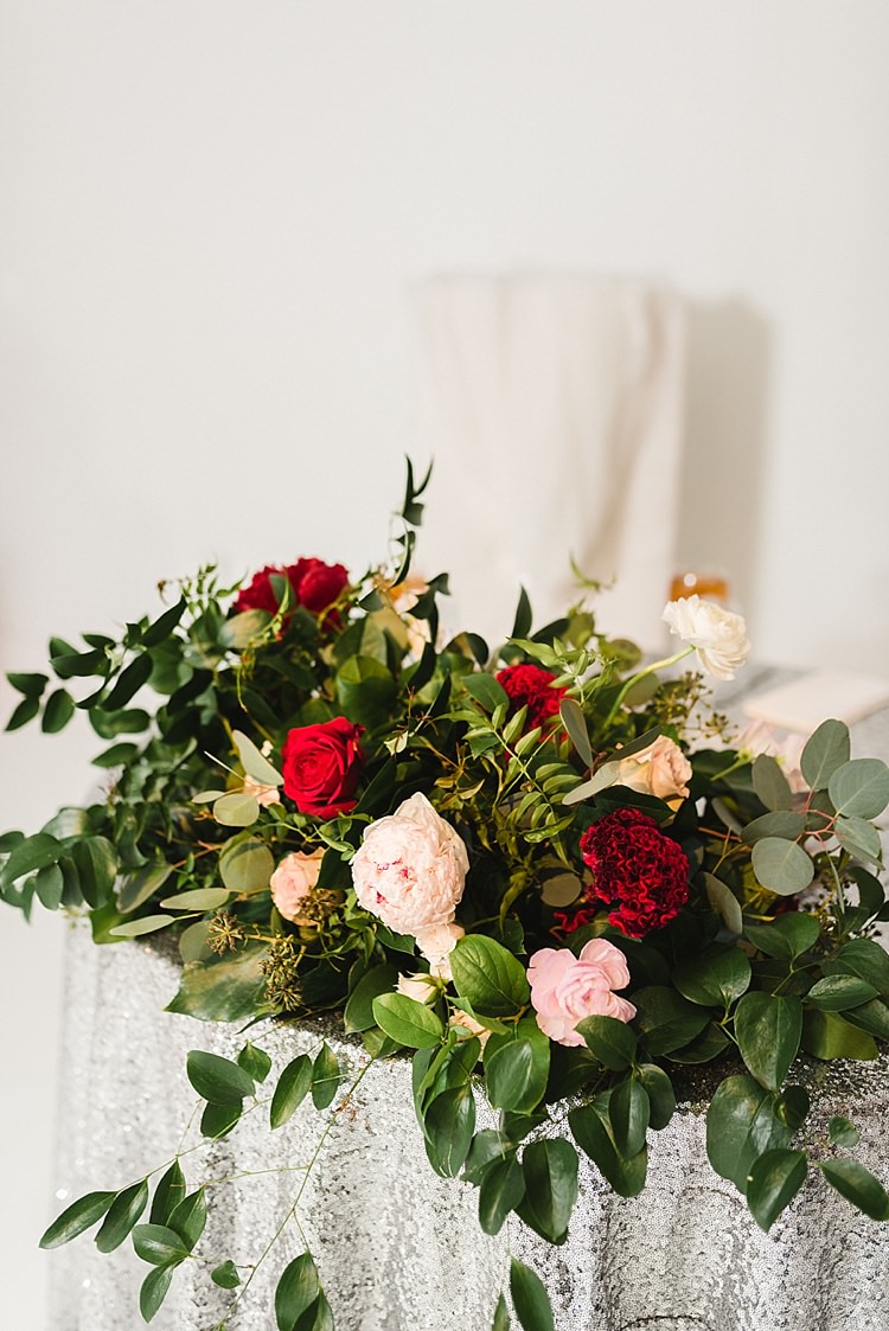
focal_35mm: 35
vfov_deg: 54.4
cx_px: 444
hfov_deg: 37.9
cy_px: 666
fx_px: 1295
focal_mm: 35
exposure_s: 1/125
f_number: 2.2
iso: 200
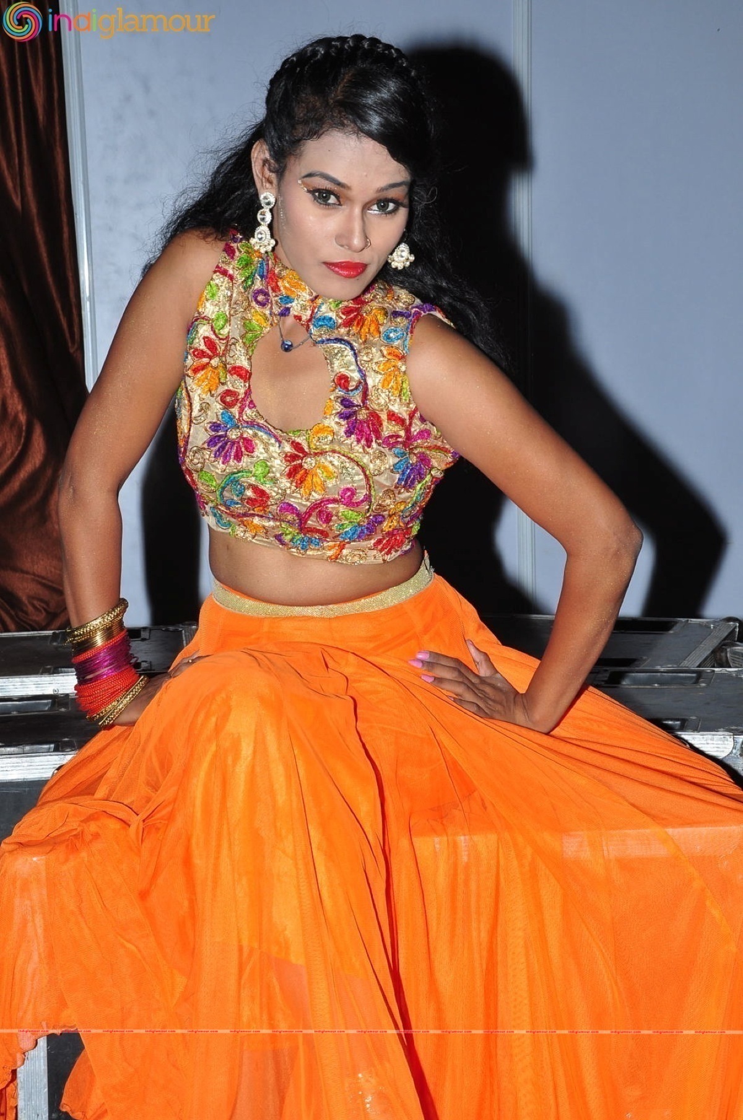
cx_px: 372
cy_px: 560
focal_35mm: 72
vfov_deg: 28.1
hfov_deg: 18.9
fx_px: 2236
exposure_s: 1/125
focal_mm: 48
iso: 400
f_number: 10
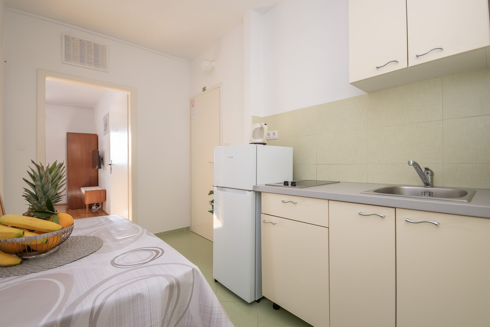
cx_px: 245
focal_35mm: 15
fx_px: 204
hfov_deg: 100.4
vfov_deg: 77.3
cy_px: 164
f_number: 4.5
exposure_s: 1/80
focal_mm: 10
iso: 200
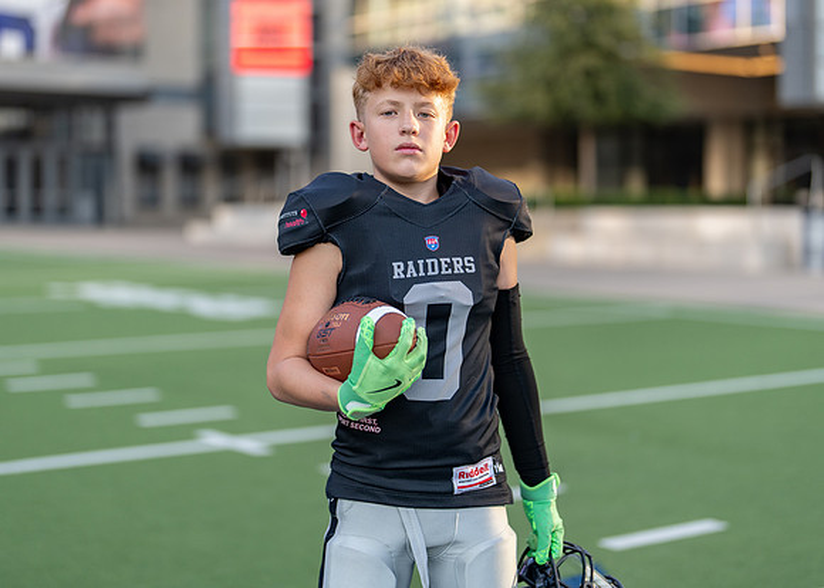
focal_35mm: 64
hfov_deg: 30.7
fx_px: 1503
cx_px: 408
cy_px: 247
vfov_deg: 22.1
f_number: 1.2
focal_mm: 50
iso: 100
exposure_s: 1/2000
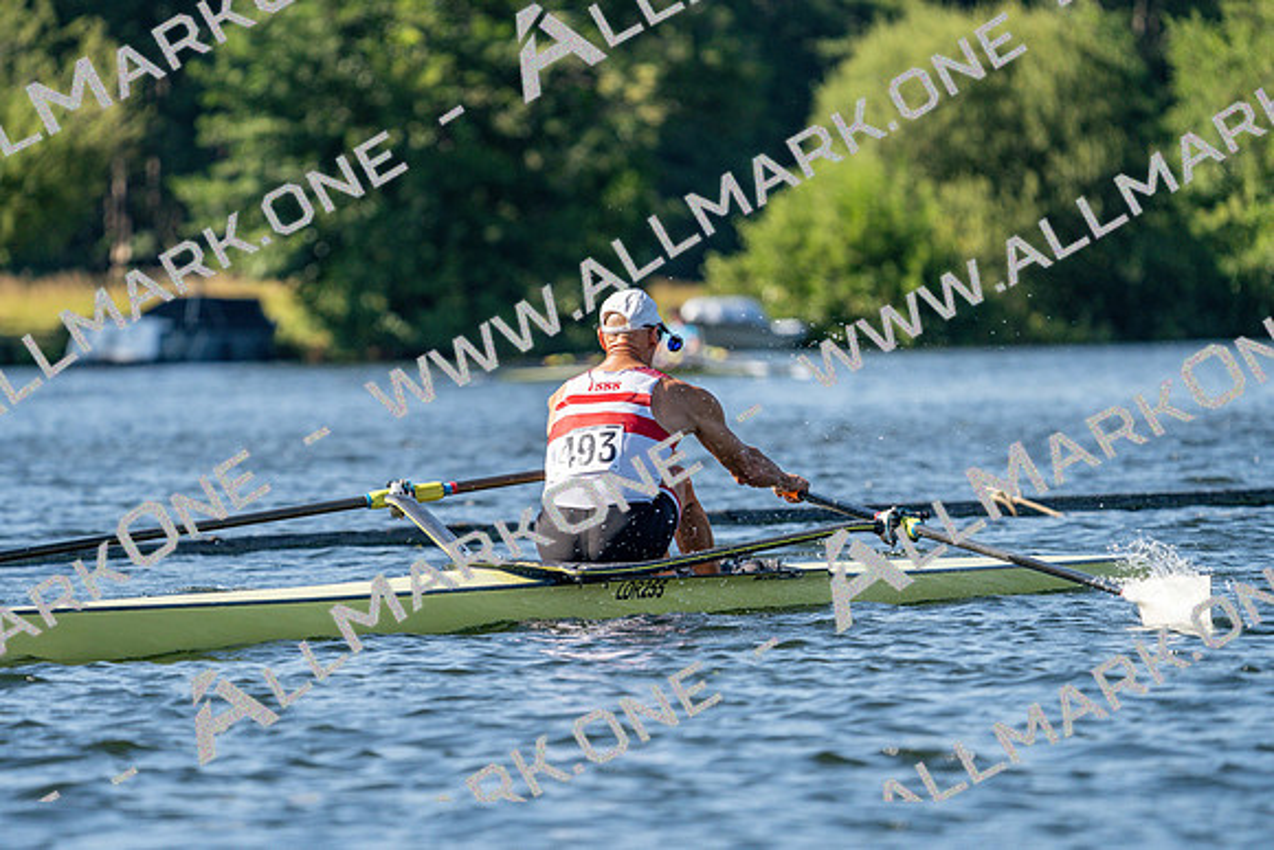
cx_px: 637
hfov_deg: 5.6
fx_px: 13132
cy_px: 425
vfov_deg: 3.7
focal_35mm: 371
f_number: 6.3
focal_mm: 371
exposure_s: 1/1600
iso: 400
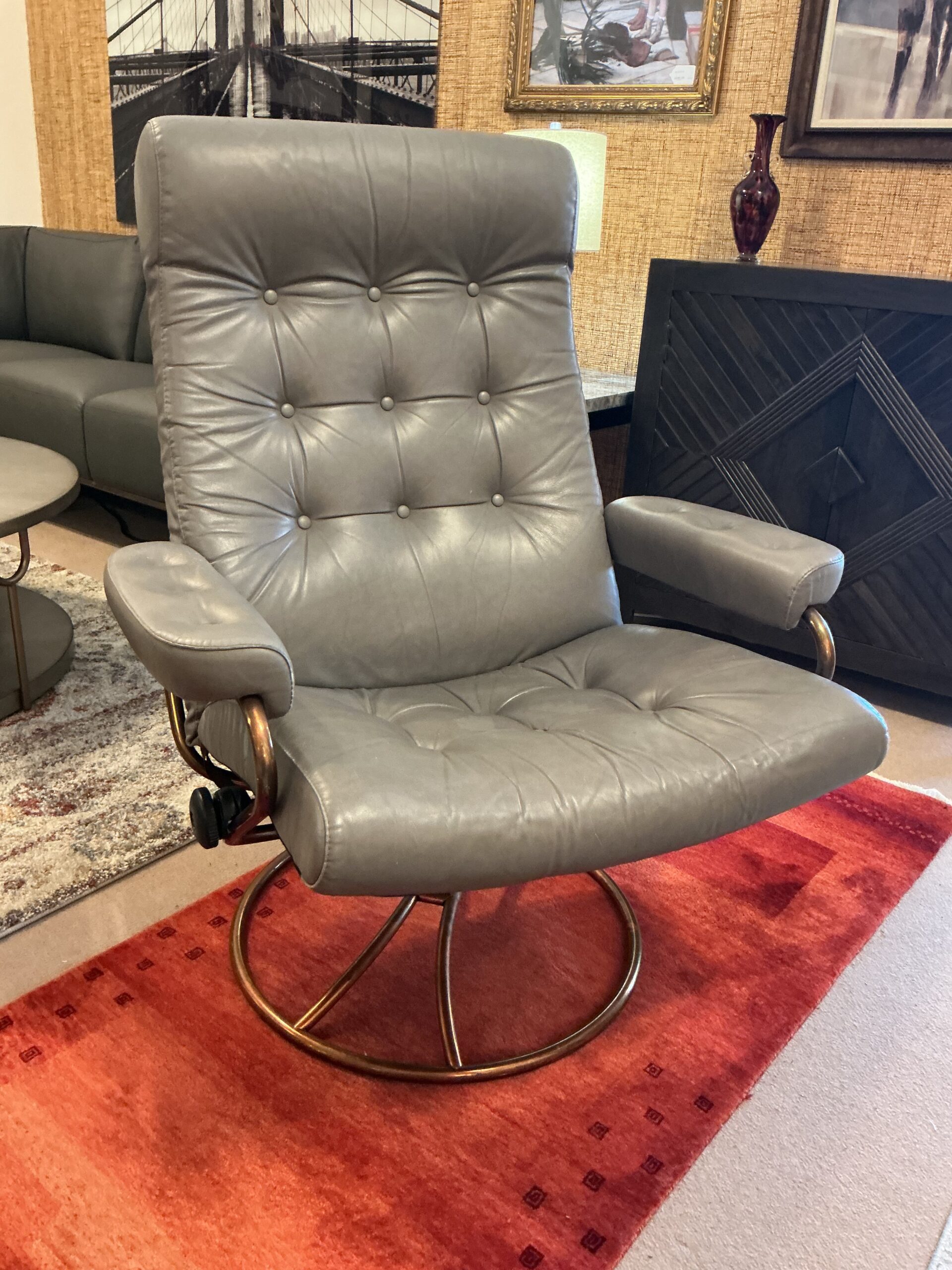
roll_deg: -3.6
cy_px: 635
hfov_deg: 48.2
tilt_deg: -21.7
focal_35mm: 29
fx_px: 1063
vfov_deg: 61.7
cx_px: 476
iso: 250
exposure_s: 1/40
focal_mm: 3
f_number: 1.8
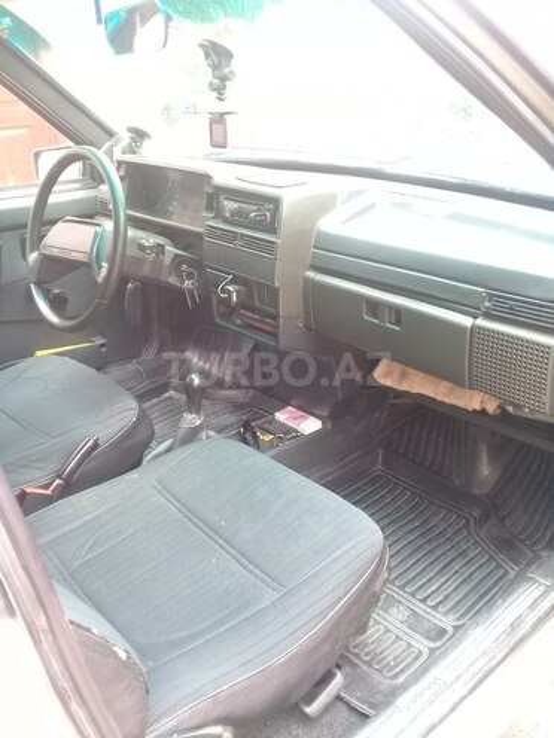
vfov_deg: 58.4
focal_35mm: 31
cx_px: 277
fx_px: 662
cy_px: 369
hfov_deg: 45.4
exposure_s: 1/33
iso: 80
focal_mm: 3.3
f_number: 2.2
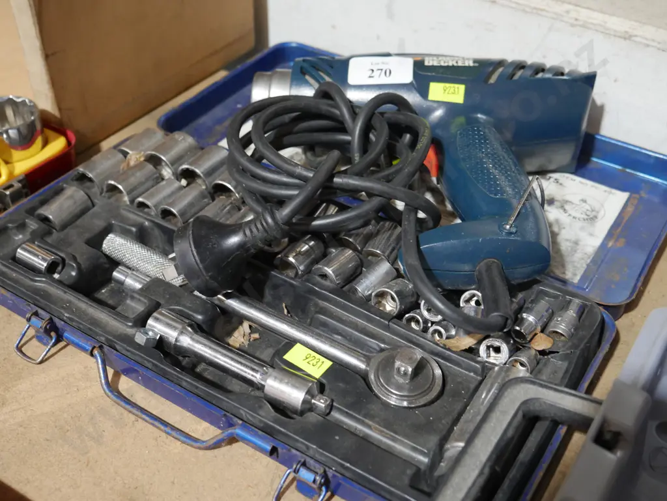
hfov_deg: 44.8
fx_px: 810
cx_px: 334
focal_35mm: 42
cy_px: 250
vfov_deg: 34.4
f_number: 4.6
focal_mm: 21
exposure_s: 1/60
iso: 1600
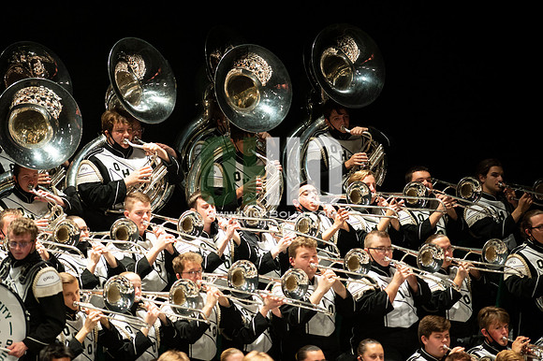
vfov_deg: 4.6
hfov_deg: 6.9
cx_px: 272
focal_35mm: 300
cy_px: 180
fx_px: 4522
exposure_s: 1/500
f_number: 2.8
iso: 3200
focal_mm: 300
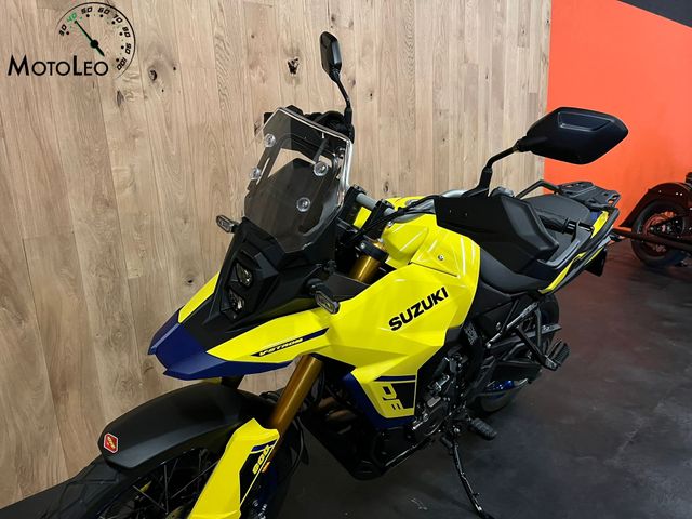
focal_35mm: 26
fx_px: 520
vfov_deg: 53.1
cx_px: 346
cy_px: 260
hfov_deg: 67.3
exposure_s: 1/33
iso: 400
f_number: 1.6
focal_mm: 5.1
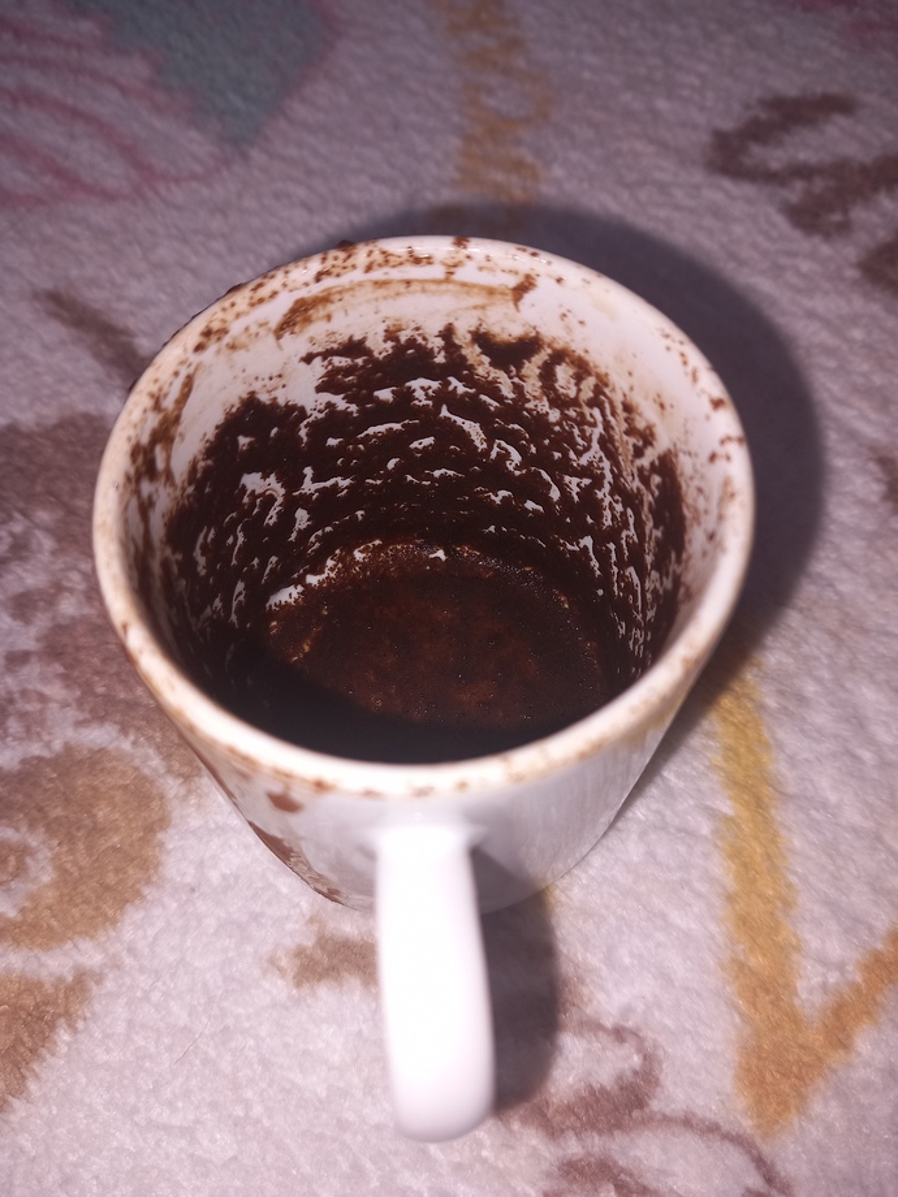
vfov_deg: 65.3
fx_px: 934
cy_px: 598
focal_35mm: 27
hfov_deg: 51.4
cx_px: 449
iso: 25
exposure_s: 1/100
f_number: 1.8
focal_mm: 4
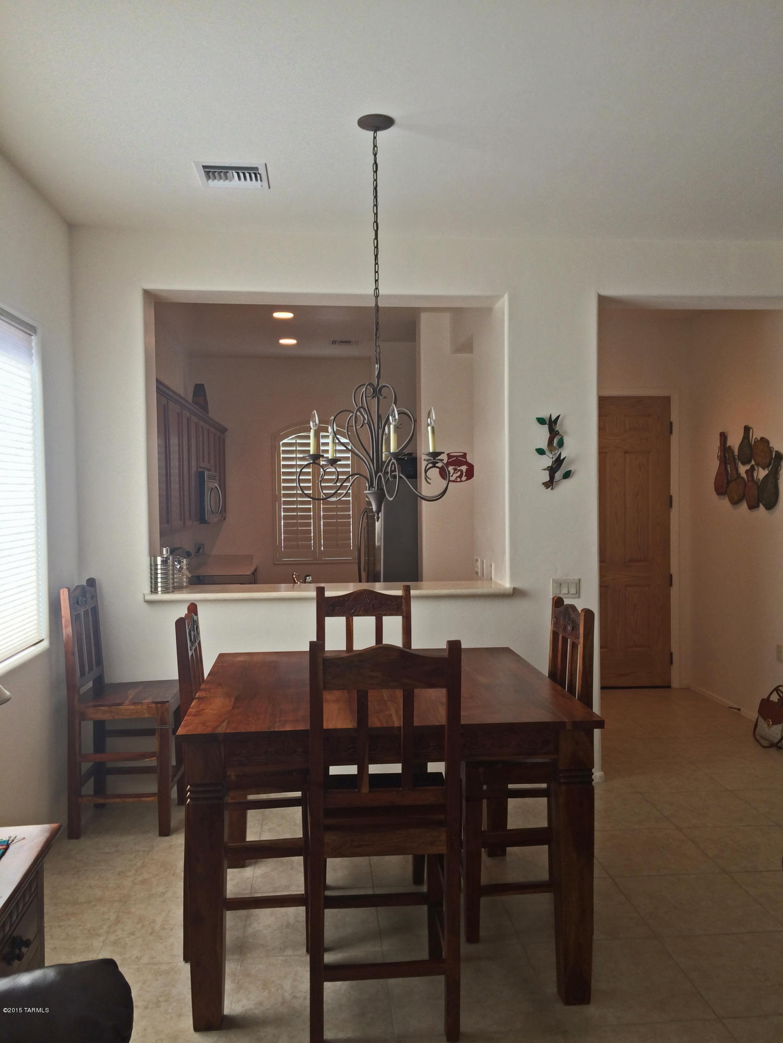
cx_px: 392
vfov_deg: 61.7
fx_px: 875
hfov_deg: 48.2
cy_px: 522
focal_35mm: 29
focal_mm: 4.15
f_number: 2.2
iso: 50
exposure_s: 1/30
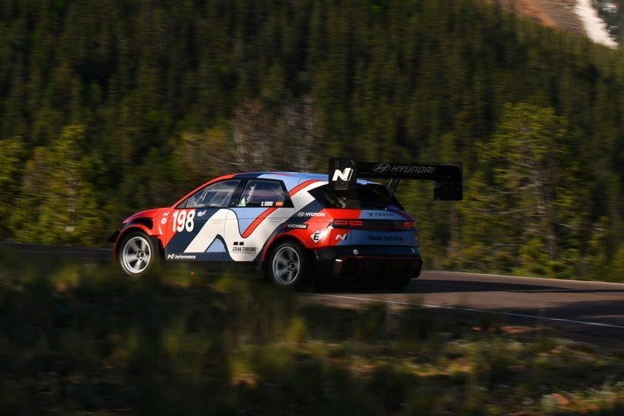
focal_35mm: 153
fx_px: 2651
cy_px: 135
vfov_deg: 9.0
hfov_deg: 13.4
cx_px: 231
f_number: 8
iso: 100
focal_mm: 70
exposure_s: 1/160
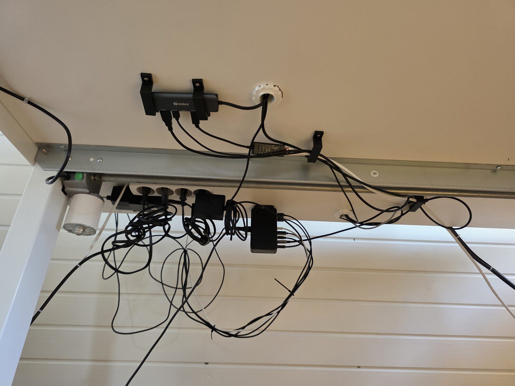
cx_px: 258
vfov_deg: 58.9
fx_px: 342
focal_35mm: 23
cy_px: 193
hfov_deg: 73.9
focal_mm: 6.3
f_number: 1.7
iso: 400
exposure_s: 1/100
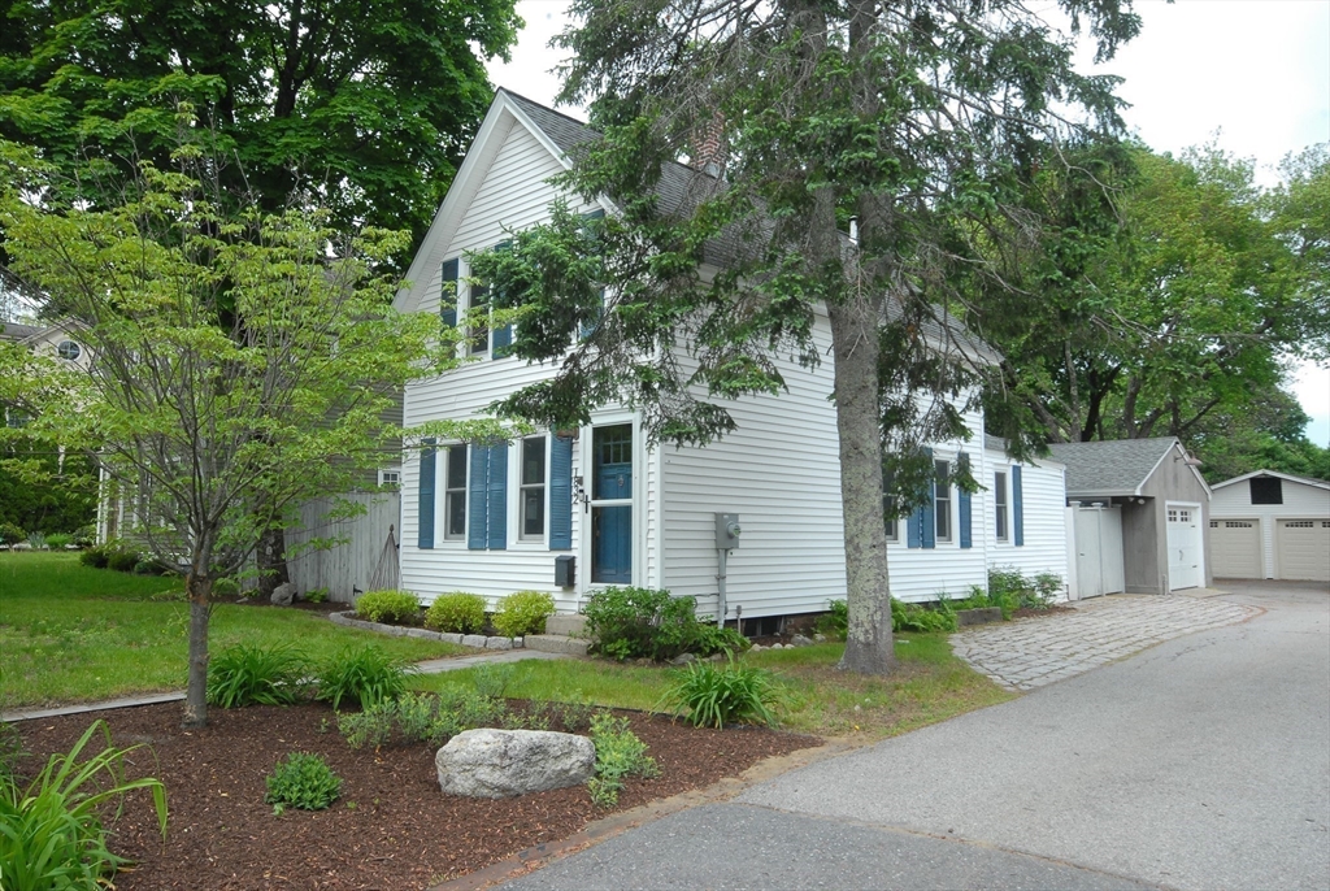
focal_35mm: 27
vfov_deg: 48.1
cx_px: 665
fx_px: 999
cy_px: 446
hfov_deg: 67.3
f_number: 14
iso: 400
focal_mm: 18
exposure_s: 1/100
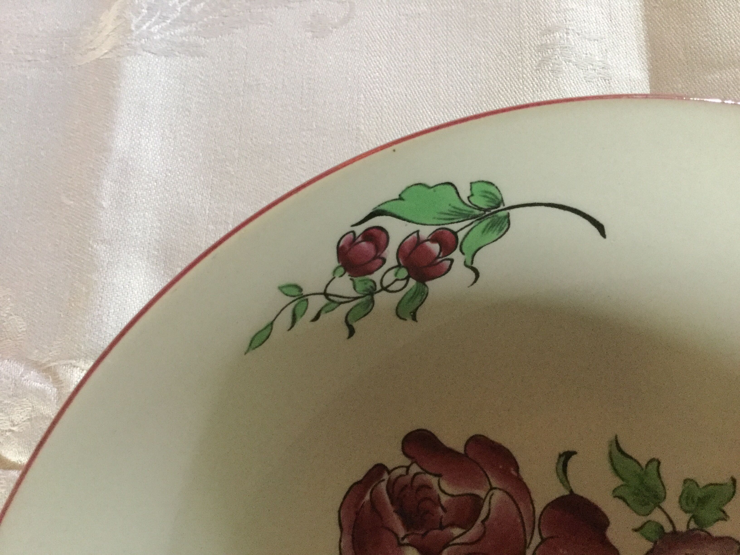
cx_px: 370
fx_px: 663
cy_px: 278
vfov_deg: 45.4
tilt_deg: -70.9
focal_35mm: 31
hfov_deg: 58.4
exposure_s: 1/17
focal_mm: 3.3
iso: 500
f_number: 2.4
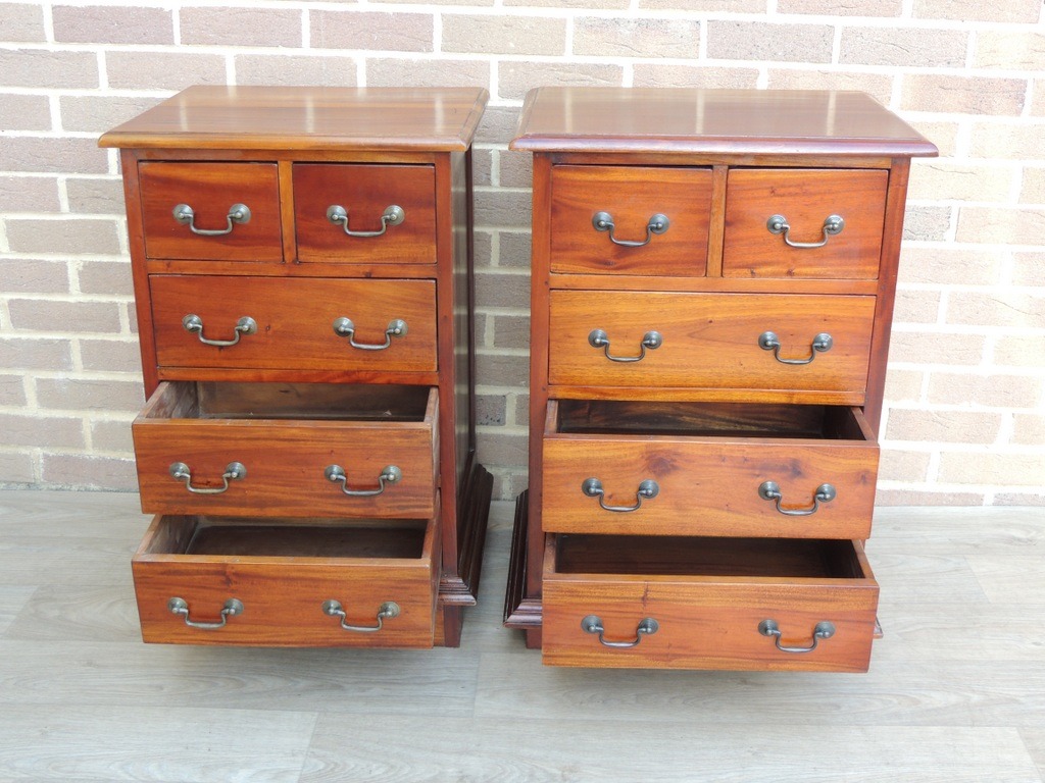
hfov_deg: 43.9
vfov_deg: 33.6
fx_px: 1298
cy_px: 392
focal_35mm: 43
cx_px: 522
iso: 180
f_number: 3.4
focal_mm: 7.6
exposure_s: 1/50
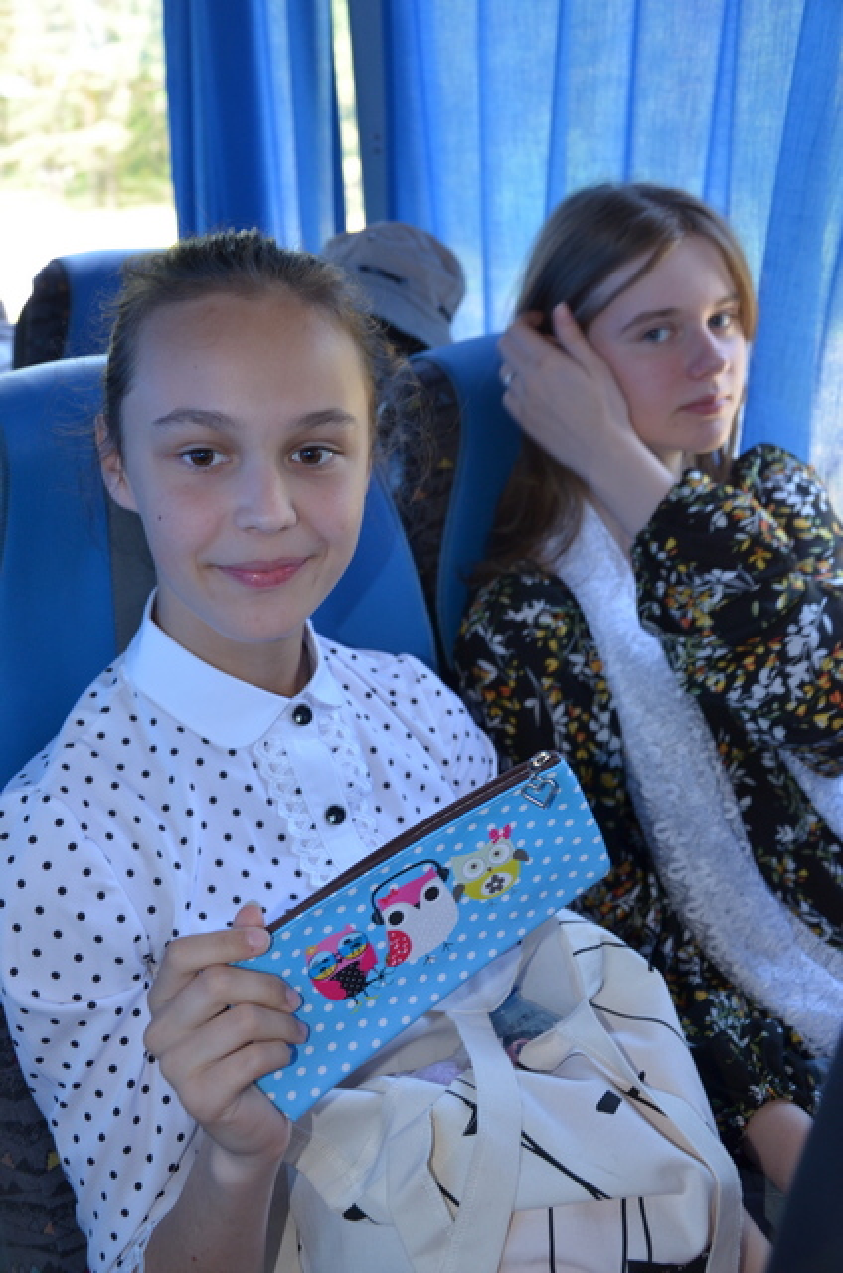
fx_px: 1376
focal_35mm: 39
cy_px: 636
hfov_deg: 34.1
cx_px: 422
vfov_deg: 49.6
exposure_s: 1/60
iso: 640
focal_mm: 26
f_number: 4
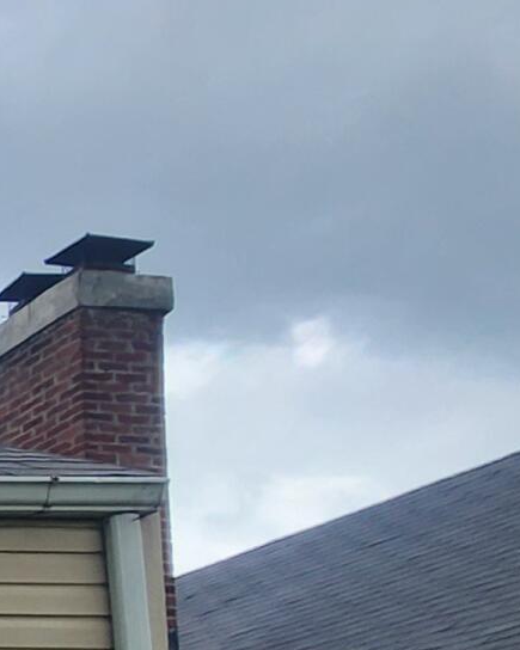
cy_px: 876
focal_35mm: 70
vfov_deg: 23.5
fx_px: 1347
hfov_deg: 12.0
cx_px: -983
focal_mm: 2.2
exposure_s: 1/907
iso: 50
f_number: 2.2
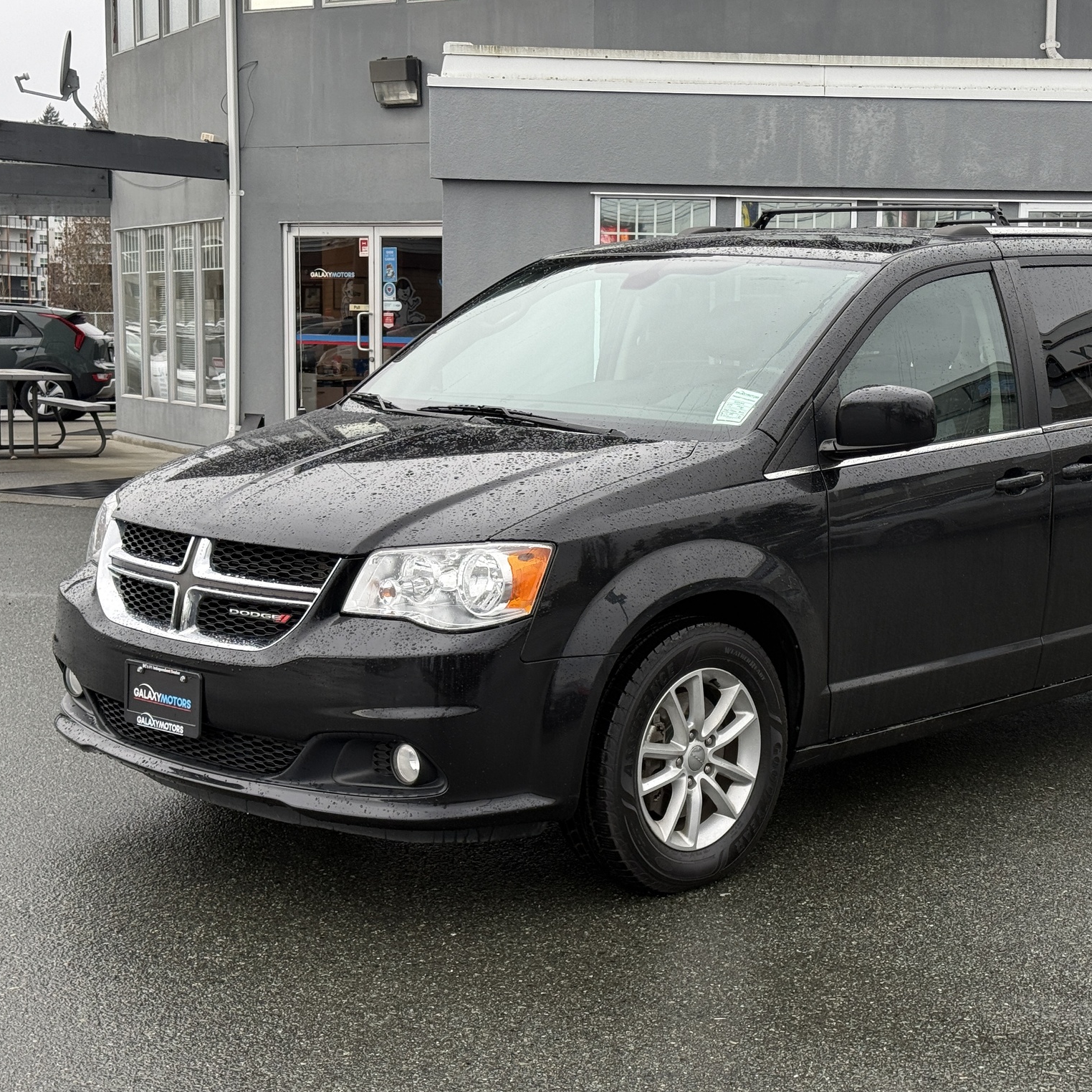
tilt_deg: -5.4
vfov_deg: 30.0
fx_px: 2034
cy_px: 549
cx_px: 700
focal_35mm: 57
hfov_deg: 29.9
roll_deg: -1.2
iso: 64
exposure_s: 1/636
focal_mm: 6.76
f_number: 1.78
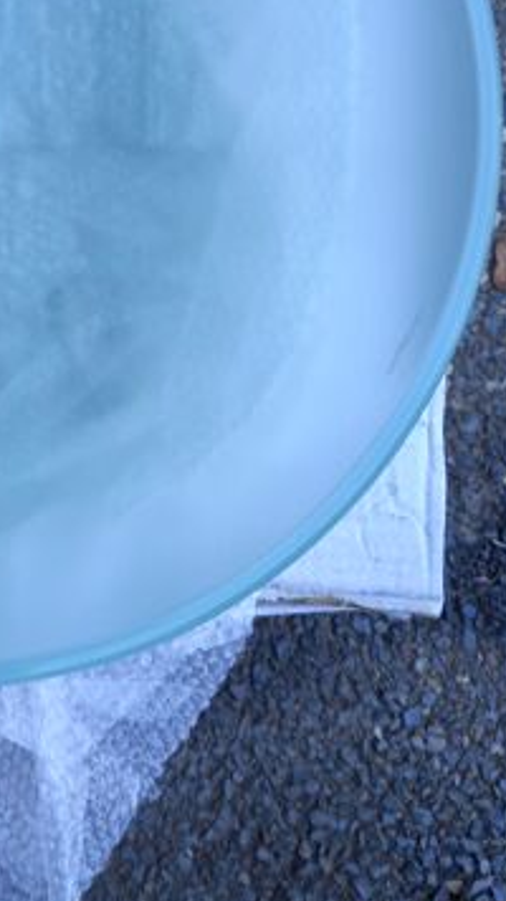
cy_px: 132
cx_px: -71
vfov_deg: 39.7
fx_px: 1170
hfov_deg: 22.8
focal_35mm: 49
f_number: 2
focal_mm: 4.6
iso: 50
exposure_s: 1/120
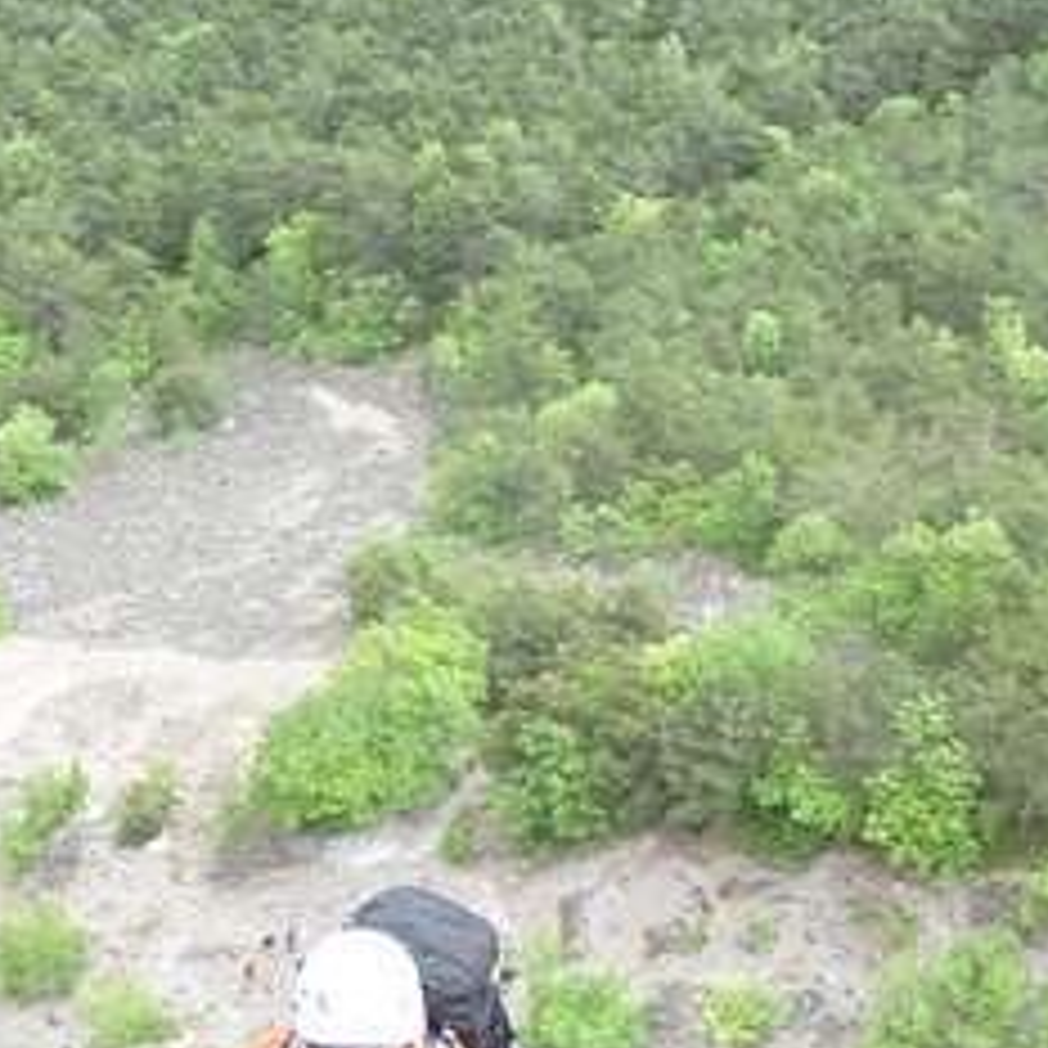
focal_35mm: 80
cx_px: 342
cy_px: 756
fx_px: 2740
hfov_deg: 21.6
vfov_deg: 21.5
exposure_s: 1/40
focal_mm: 7.8
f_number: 4.3
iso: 80
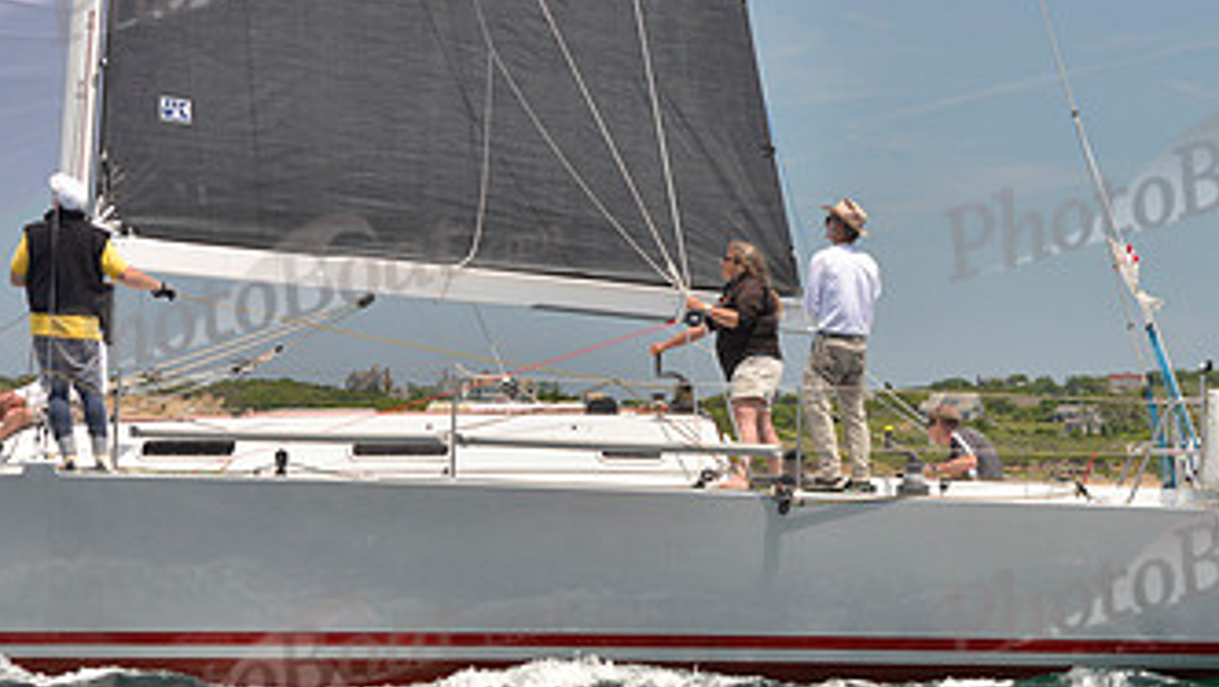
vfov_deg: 9.5
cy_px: 428
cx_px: 756
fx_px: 4139
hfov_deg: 16.7
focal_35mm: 128
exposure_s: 1/800
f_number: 6.3
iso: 400
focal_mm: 70
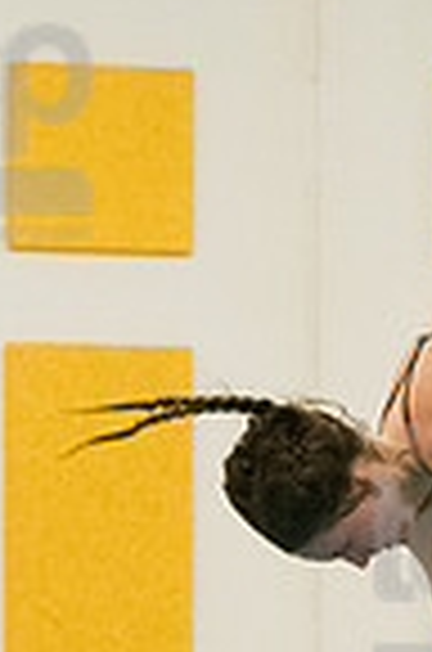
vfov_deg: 4.4
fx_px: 8446
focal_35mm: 467
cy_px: 598
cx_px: 479
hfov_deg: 2.9
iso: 10000
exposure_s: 1/1000
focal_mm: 100
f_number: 5.6
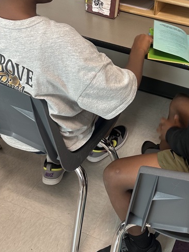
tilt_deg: -32.0
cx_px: 157
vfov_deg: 37.2
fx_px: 364
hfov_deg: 28.4
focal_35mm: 50
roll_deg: -6.9
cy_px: 62
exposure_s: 1/60
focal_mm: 6.86
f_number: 1.78
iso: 160
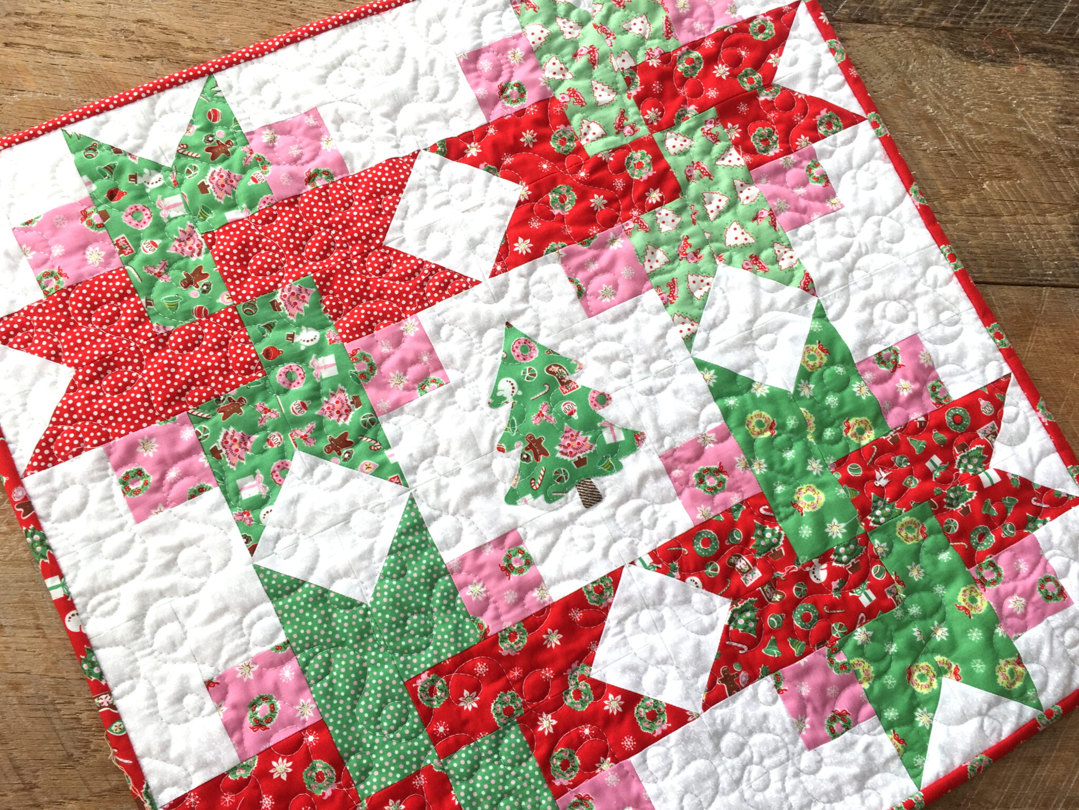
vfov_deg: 48.2
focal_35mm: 29
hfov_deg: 61.7
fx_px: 904
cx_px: 540
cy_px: 405
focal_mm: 4.15
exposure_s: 1/120
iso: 32
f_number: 2.2
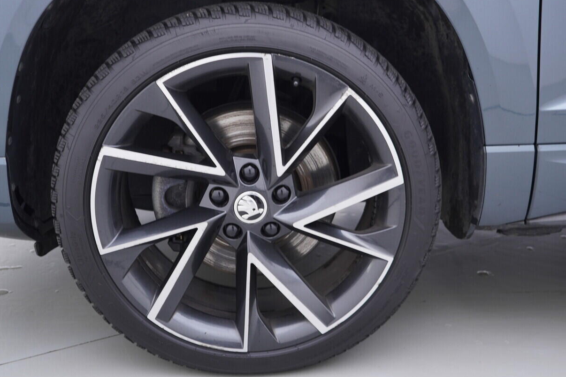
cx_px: 303
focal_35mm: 43
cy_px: 177
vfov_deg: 31.2
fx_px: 676
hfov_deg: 45.4
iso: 125
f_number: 2.8
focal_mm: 24
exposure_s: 1/40
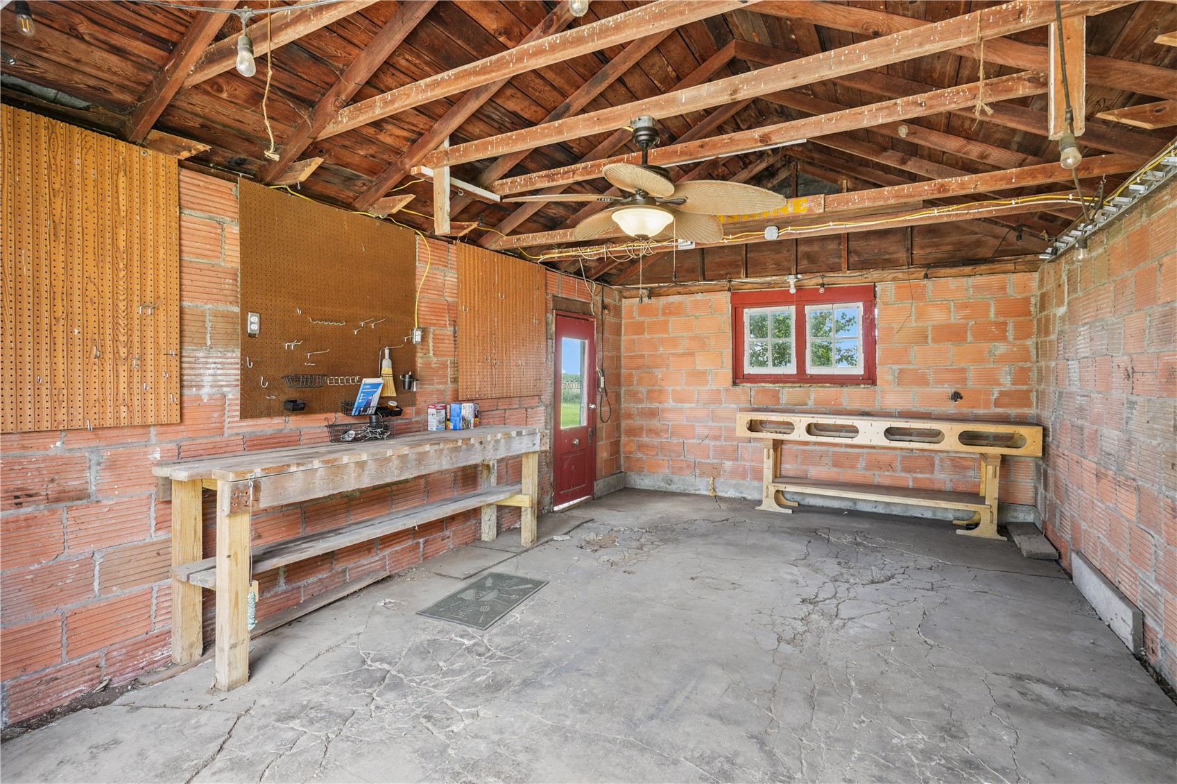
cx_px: 588
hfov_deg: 93.3
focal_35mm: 17
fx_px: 556
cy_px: 392
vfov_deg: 70.4
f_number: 9
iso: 800
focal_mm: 17
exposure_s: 1/40
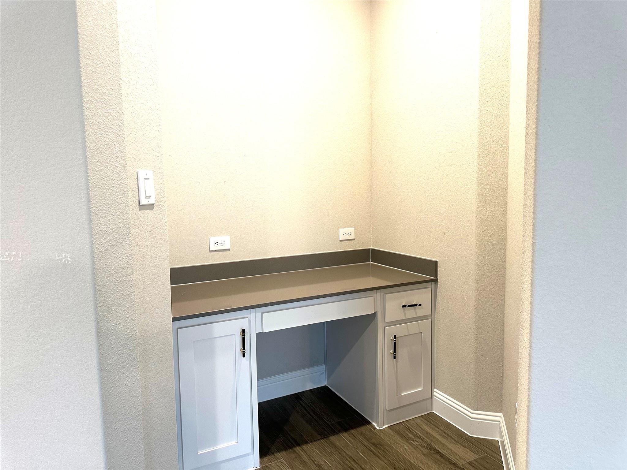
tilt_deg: -6.0
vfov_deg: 56.8
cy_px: 235
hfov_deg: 71.6
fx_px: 435
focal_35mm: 24
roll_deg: +1.2
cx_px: 314
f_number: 1.78
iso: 200
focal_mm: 6.86
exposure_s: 1/60
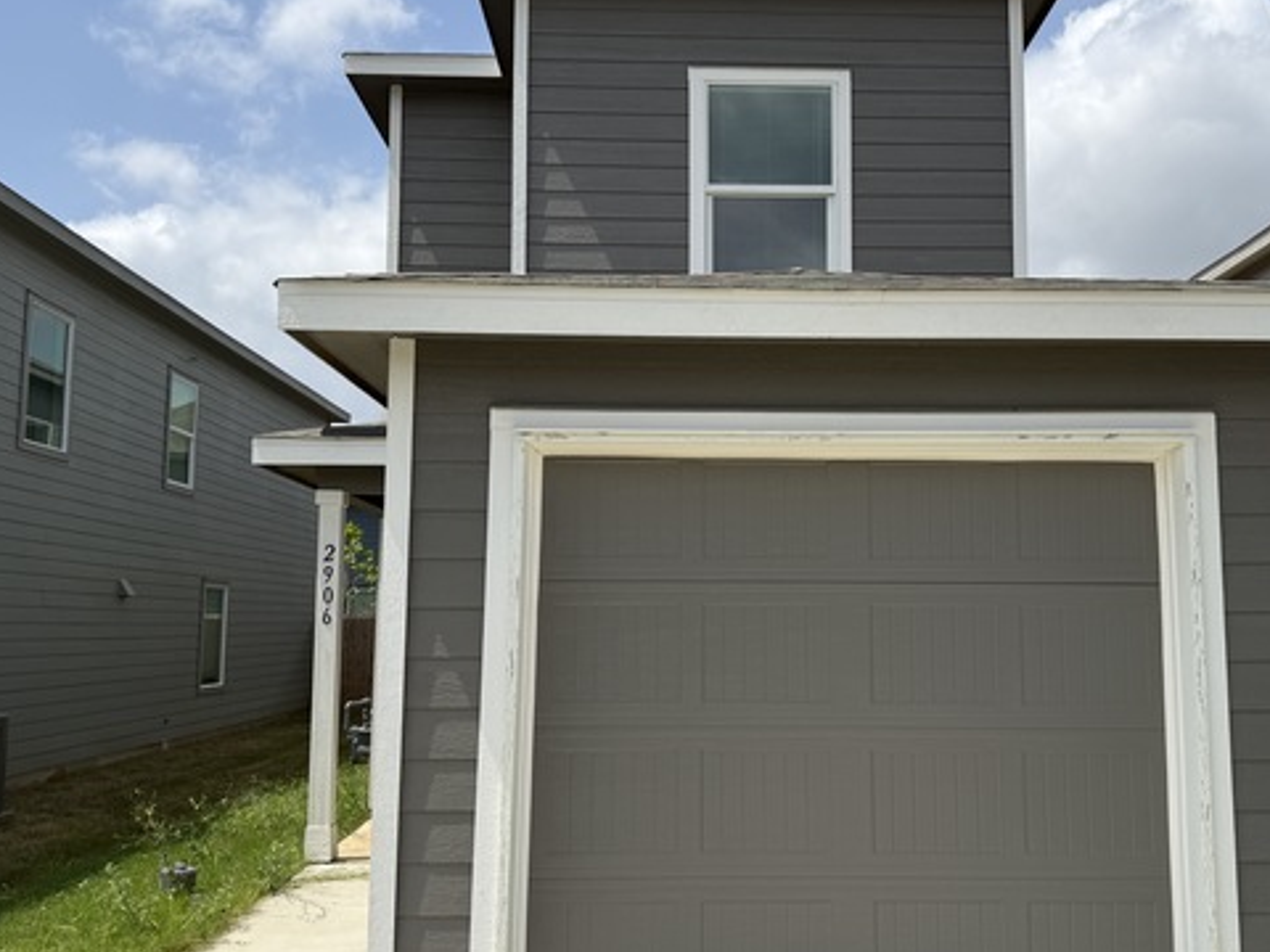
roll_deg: -0.5
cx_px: 704
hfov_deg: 56.7
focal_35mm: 32
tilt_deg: +7.2
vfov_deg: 44.1
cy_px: 500
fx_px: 1174
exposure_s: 1/5714
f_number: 1.78
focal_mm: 6.76
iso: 80
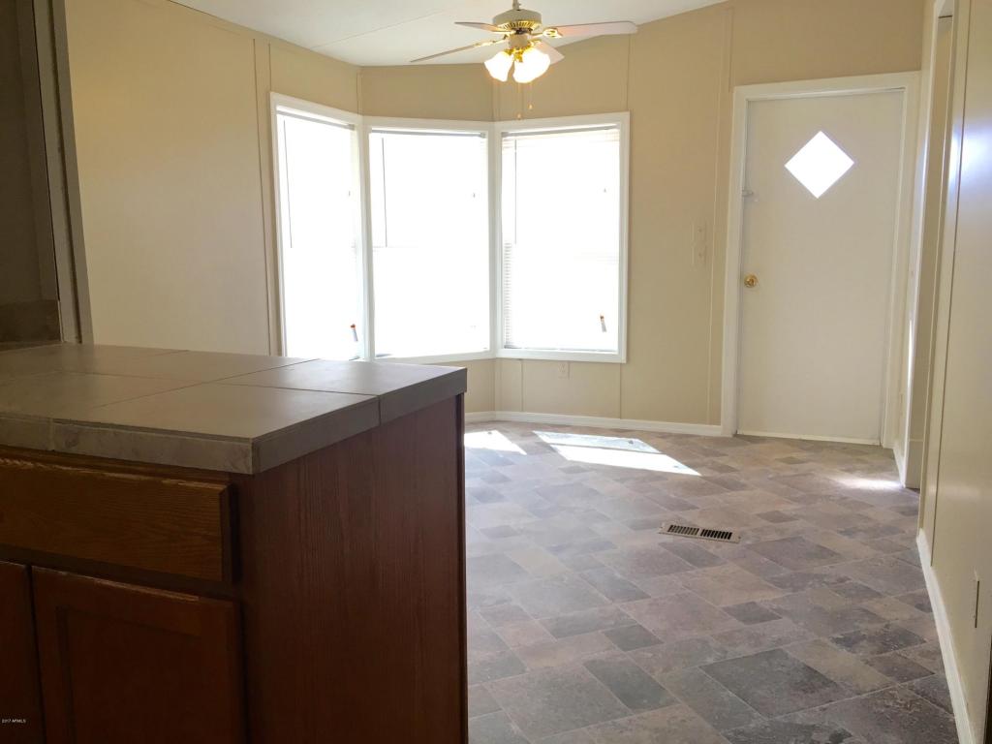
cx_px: 496
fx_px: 831
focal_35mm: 29
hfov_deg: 61.7
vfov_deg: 48.2
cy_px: 372
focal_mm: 4.15
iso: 25
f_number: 2.2
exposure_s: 1/40
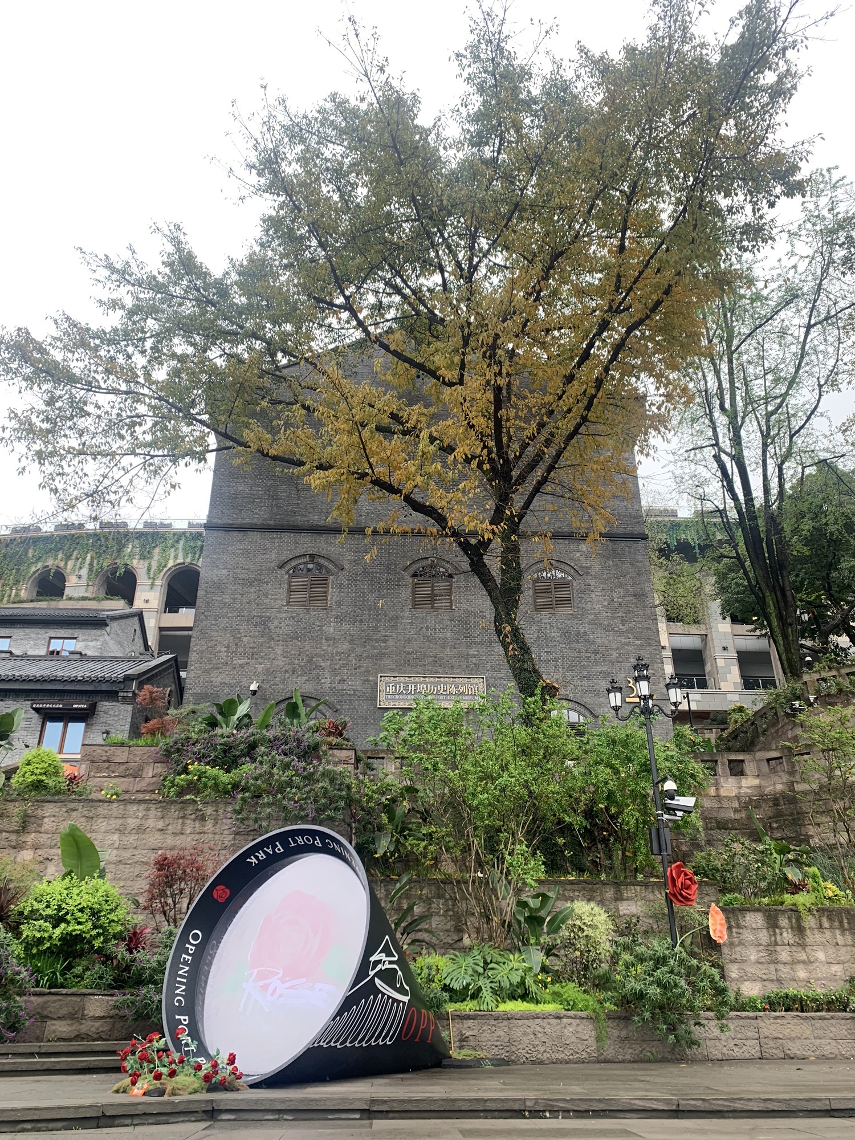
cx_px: 428
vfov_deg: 67.3
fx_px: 856
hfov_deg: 53.1
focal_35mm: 26
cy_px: 570
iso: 50
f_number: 1.8
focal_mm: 4.25
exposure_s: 1/121
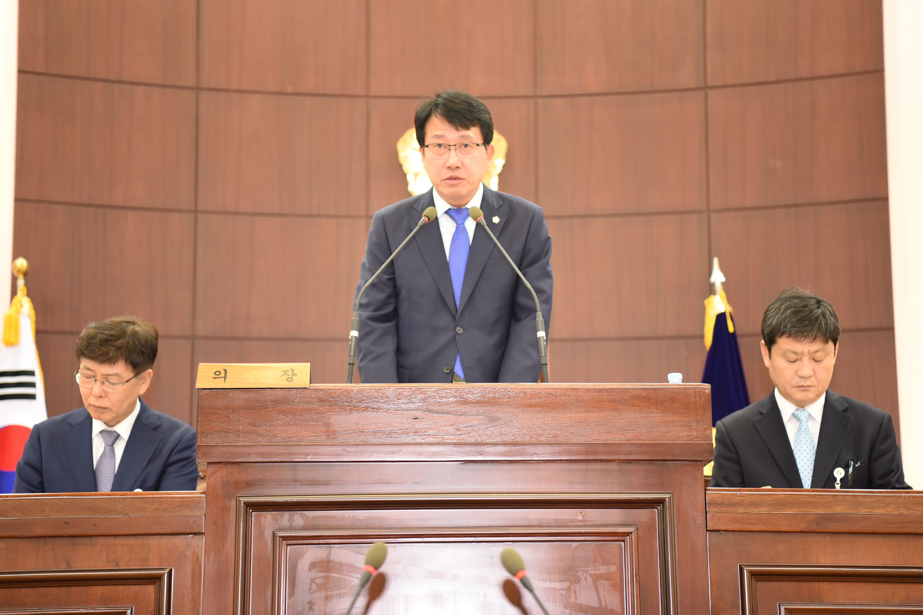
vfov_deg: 19.5
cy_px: 308
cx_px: 462
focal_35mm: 70
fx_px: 1795
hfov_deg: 28.8
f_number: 2.8
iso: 1800
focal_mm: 70
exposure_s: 1/60
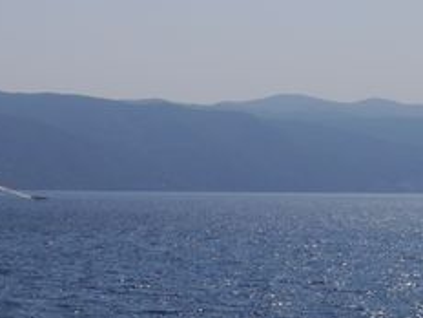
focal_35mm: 138
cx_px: -100
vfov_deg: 10.6
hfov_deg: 13.8
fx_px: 1686
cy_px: -11
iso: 160
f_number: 13
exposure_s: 1/1000
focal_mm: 20
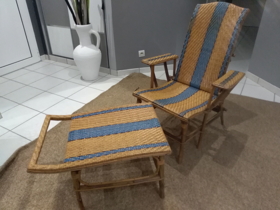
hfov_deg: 67.3
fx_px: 210
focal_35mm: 26
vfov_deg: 53.1
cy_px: 105
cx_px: 140
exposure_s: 1/25
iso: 838
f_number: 2
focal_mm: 3.54
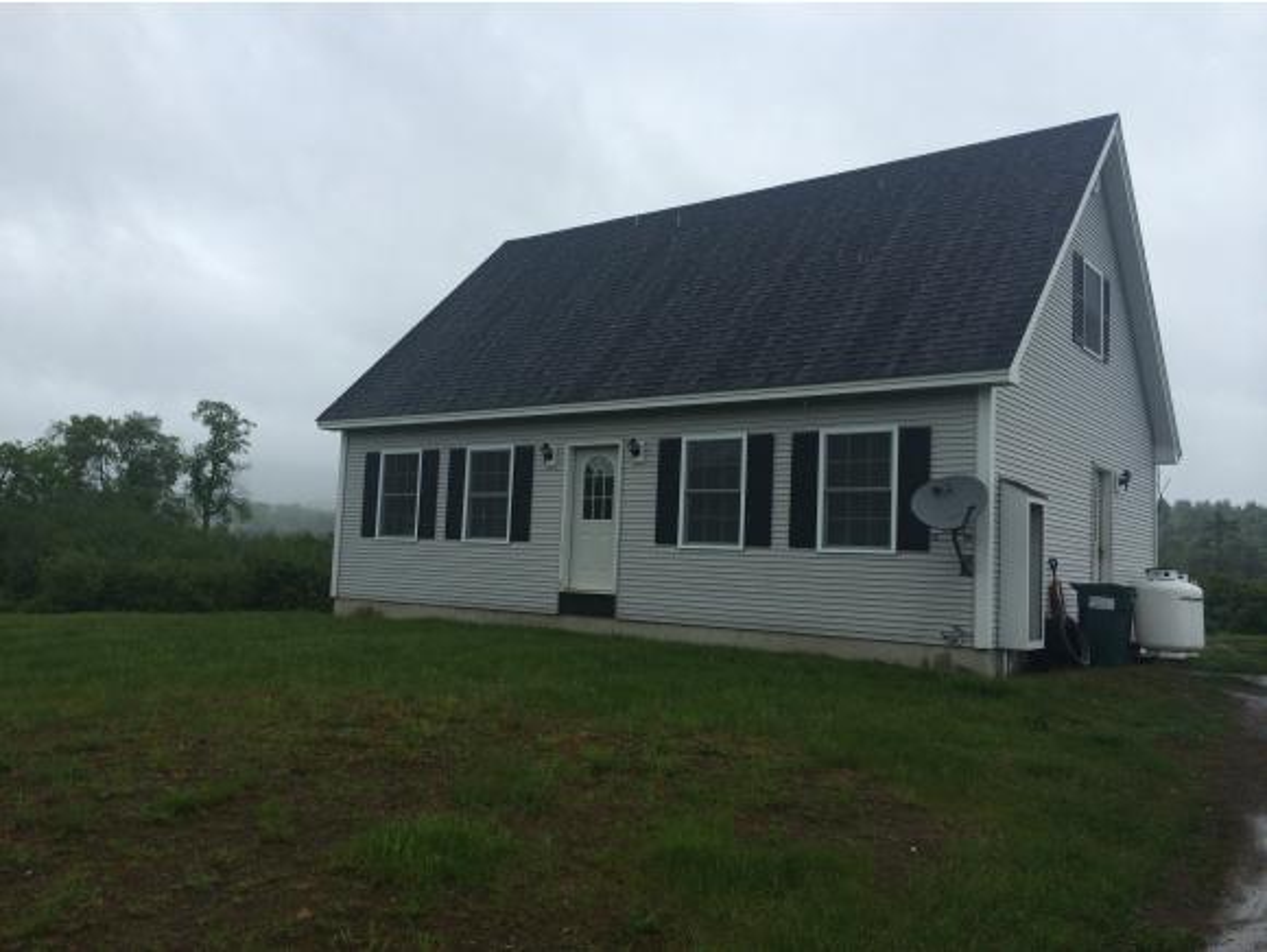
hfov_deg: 59.9
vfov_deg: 46.9
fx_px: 1099
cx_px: 634
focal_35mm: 30
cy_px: 476
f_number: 2.2
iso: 32
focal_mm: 4.12
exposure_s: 1/1109
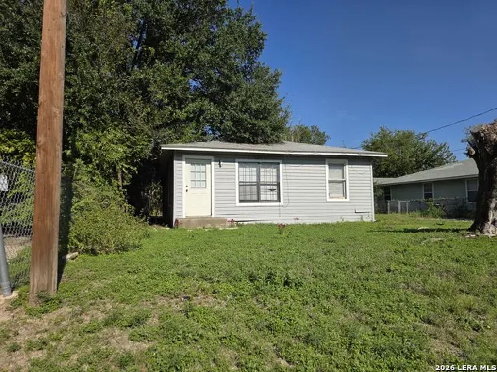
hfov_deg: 73.9
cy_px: 186
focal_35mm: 23
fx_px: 330
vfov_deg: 58.9
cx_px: 248
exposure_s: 1/7626
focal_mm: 6.3
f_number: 1.7
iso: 80
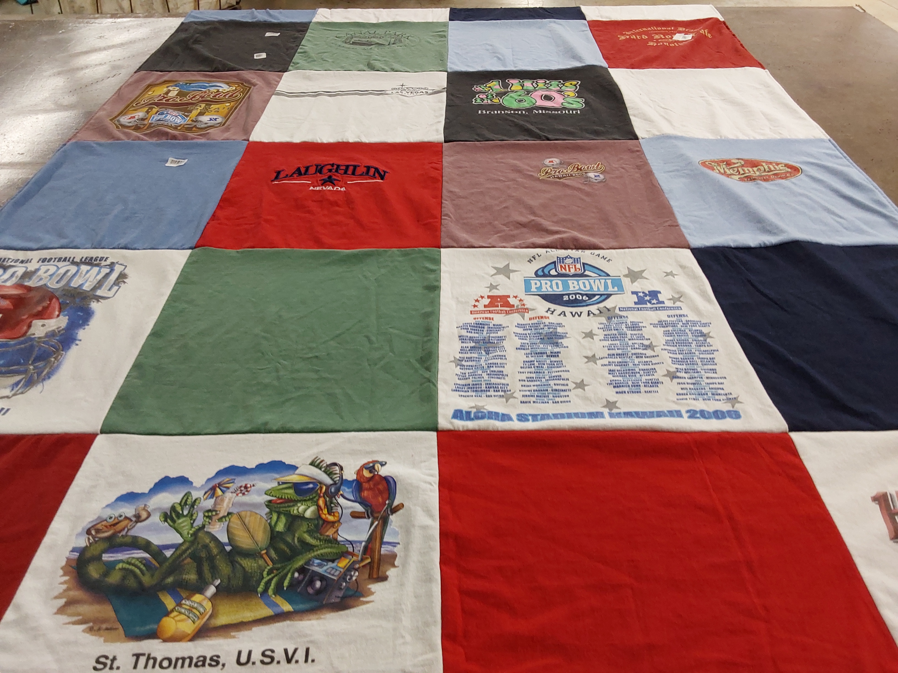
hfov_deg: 63.4
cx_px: 449
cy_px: 336
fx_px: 726
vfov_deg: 49.7
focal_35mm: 28
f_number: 1.9
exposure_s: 1/50
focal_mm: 2.91
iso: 80
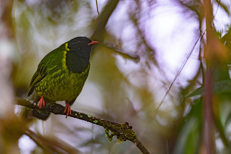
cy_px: 98
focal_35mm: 511
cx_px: 133
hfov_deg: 4.0
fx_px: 3281
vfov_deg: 2.7
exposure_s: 1/400
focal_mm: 400
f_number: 2.8
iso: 1000
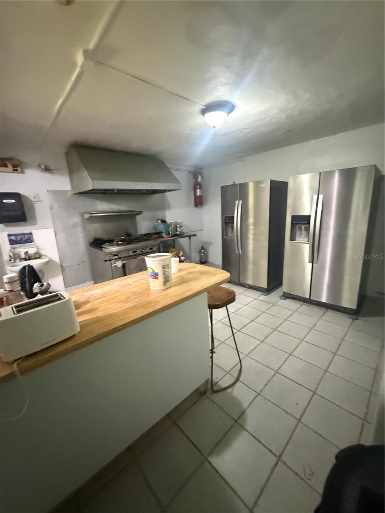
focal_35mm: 14
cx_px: 192
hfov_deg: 85.7
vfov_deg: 102.1
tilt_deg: -11.4
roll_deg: +1.2
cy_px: 256
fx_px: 208
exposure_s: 1/56
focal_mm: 2.22
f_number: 2.2
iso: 1600
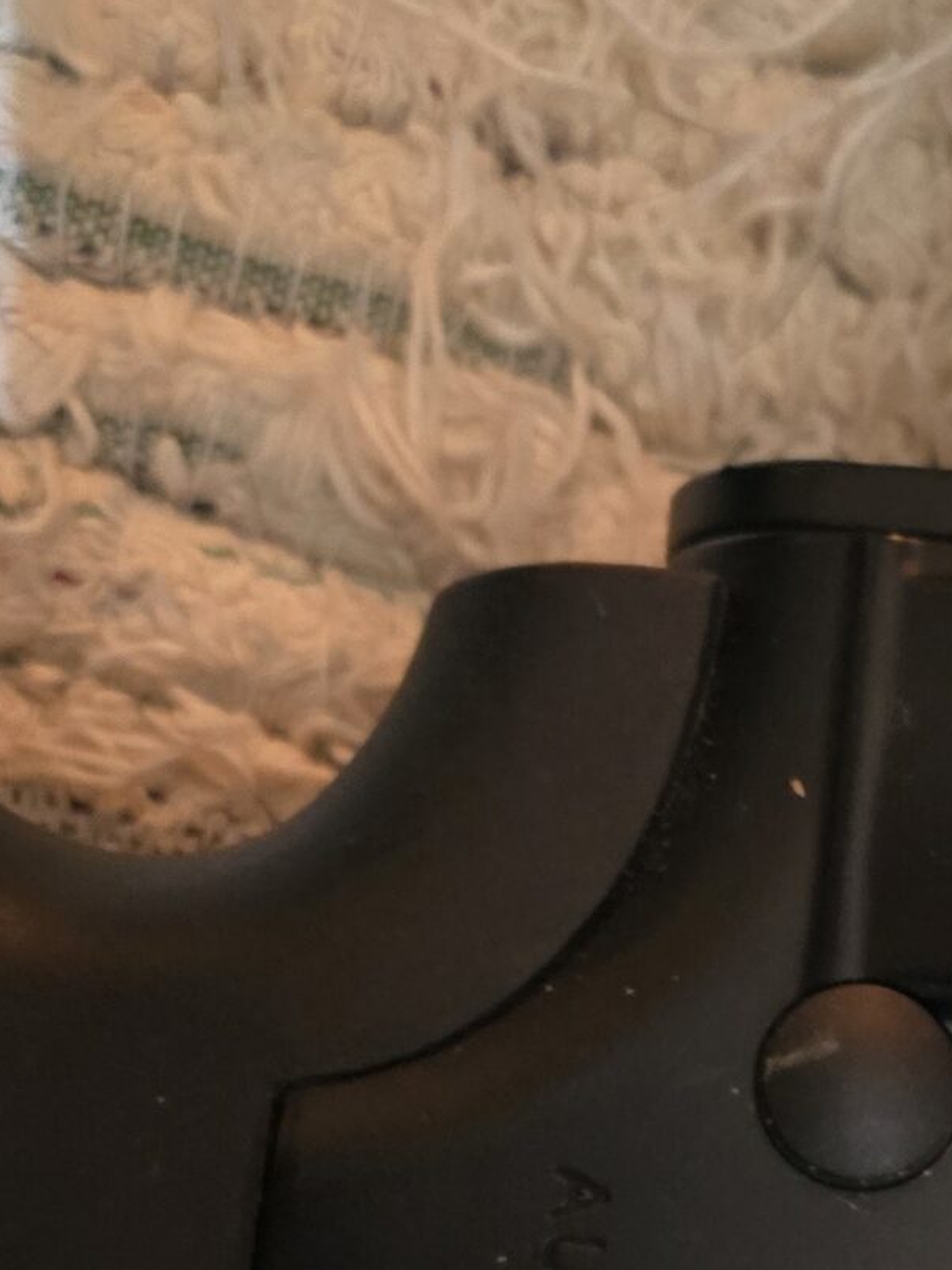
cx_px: 1072
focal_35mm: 73
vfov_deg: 25.1
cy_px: 1328
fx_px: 2678
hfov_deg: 19.3
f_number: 1.7
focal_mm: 6.3
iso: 2000
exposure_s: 1/16.7
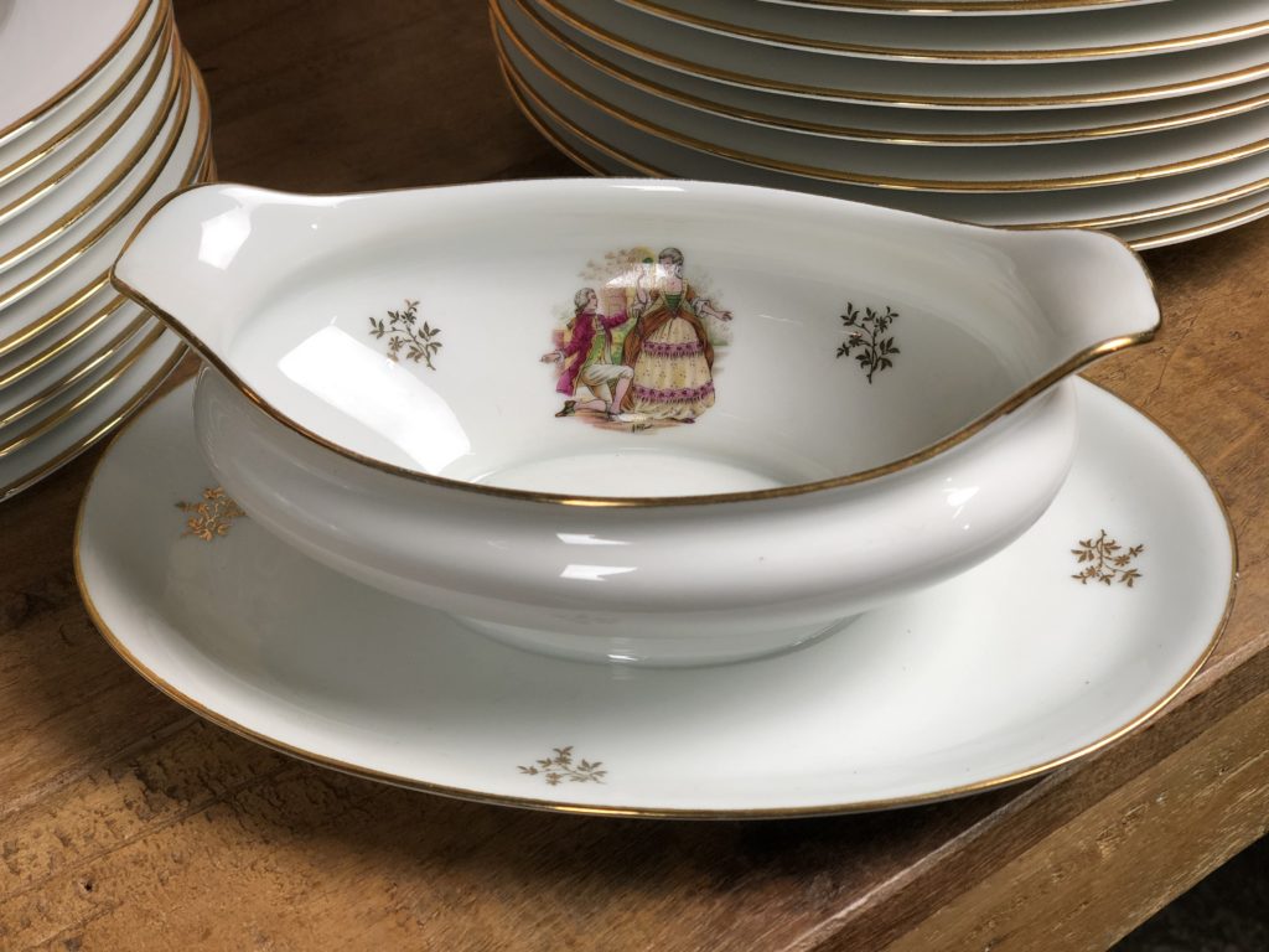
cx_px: 634
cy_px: 476
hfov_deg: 36.8
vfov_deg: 28.0
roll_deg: +4.6
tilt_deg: -40.9
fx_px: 1906
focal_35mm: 52
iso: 40
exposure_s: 1/50
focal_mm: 6
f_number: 2.4
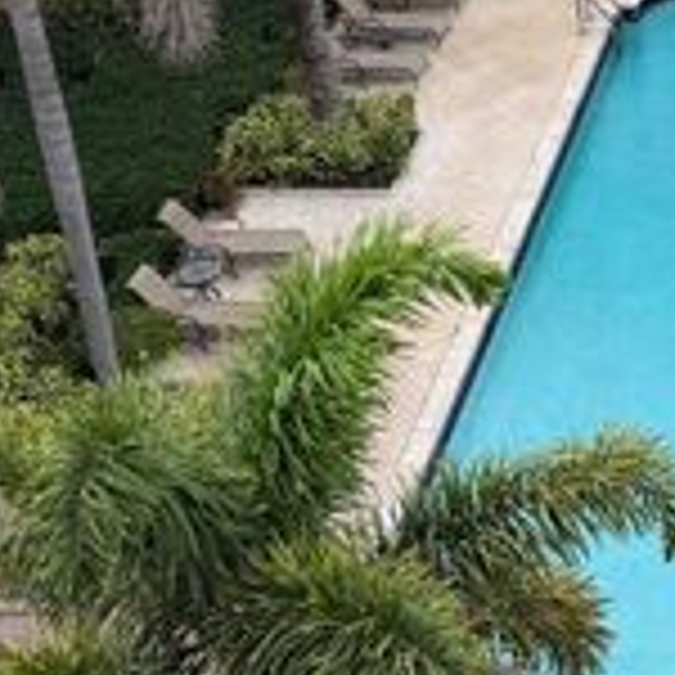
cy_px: 160
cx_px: 716
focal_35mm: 94
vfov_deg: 18.4
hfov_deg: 17.9
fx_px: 2074
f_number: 1.78
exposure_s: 1/849
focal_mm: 6.76
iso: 80
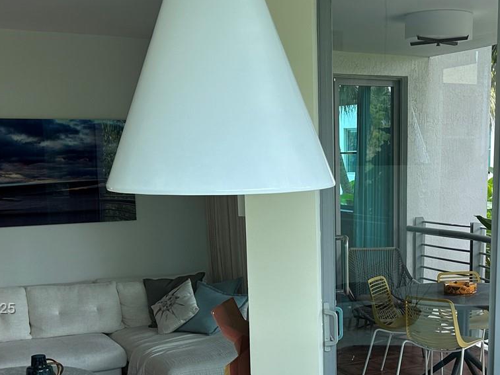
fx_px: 794
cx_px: 333
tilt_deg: -11.5
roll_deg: +0.8
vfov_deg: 26.0
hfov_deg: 34.6
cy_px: 310
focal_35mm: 55
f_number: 1.5
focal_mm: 5.7
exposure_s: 1/312
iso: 50
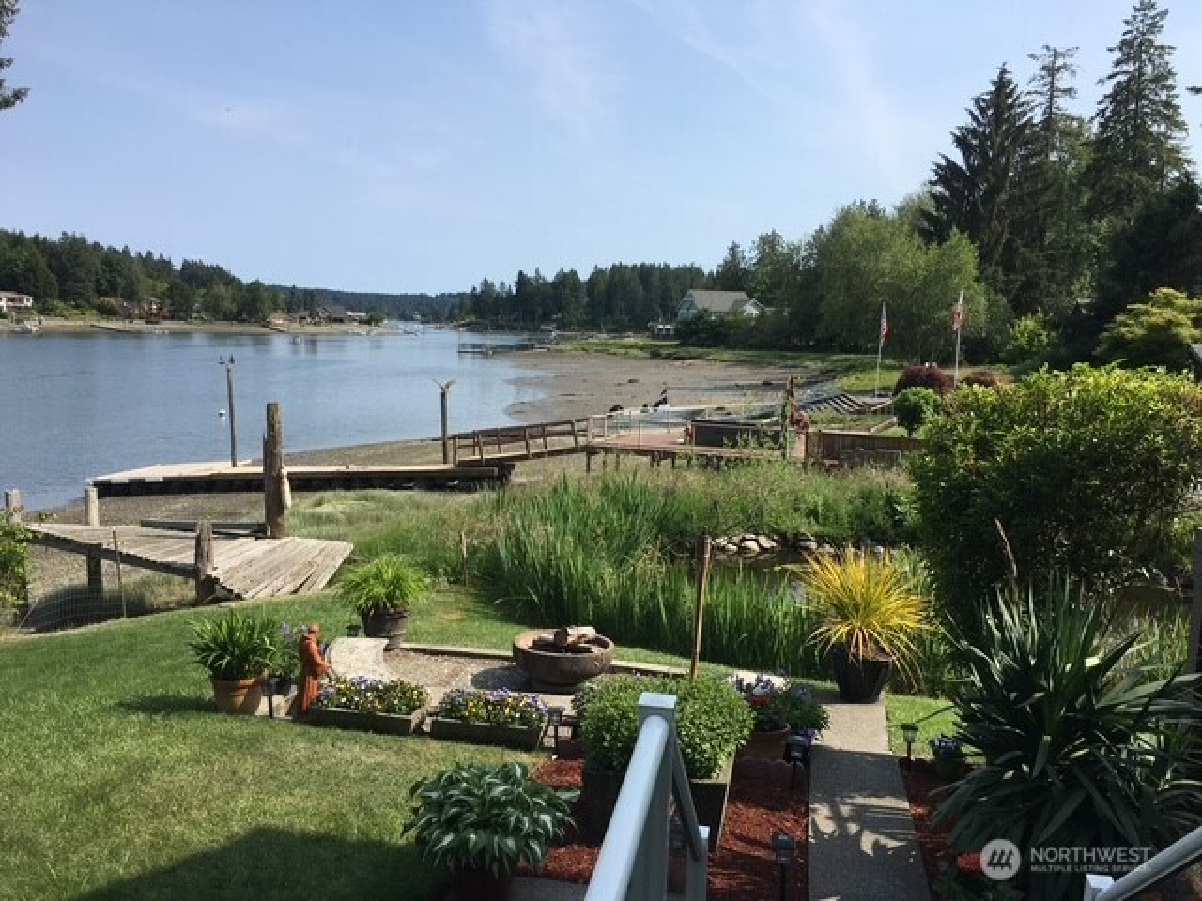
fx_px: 1007
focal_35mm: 29
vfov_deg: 48.2
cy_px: 450
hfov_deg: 61.7
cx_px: 601
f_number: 2.2
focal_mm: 4.15
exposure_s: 1/1479
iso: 25
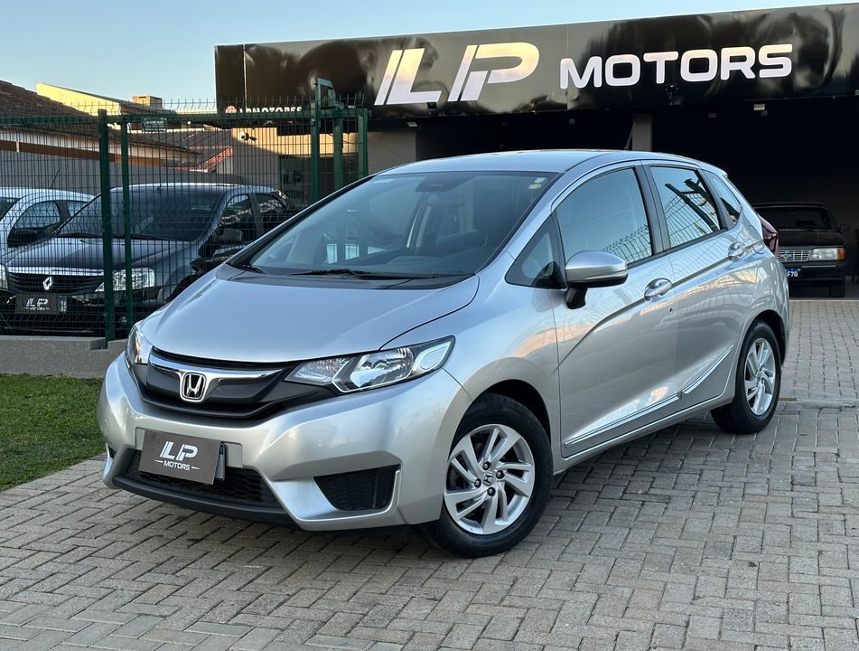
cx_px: 430
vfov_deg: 30.4
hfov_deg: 39.5
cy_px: 326
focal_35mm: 48
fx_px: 1195
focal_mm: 6.86
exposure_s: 1/463
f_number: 1.78
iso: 64
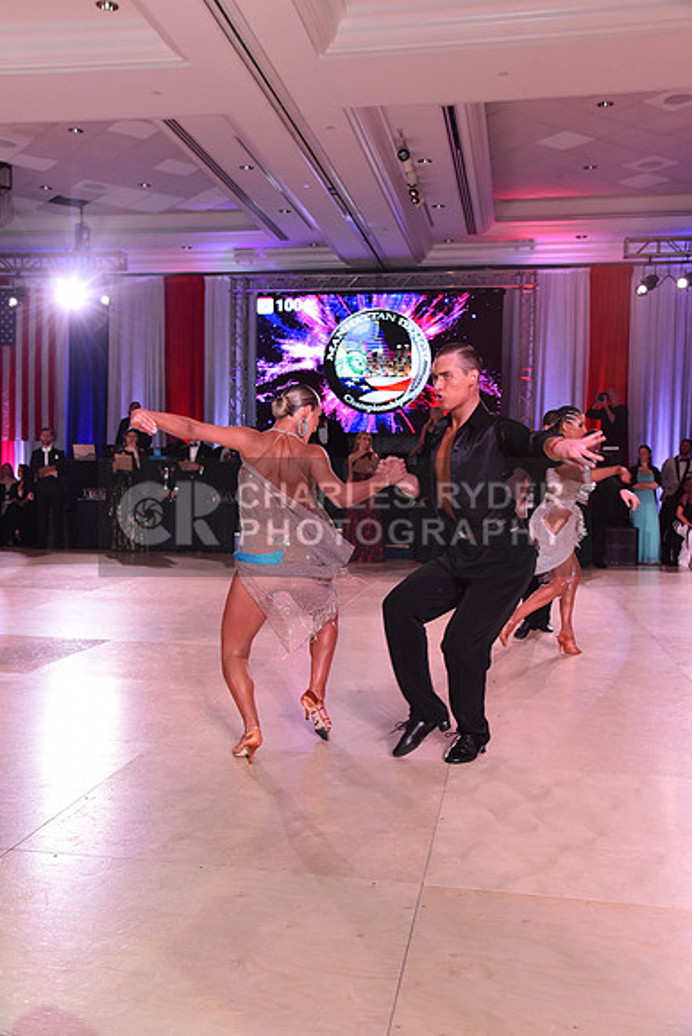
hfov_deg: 37.9
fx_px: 1008
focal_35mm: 35
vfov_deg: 54.4
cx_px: 346
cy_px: 518
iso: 2500
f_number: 6.3
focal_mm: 35
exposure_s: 1/320
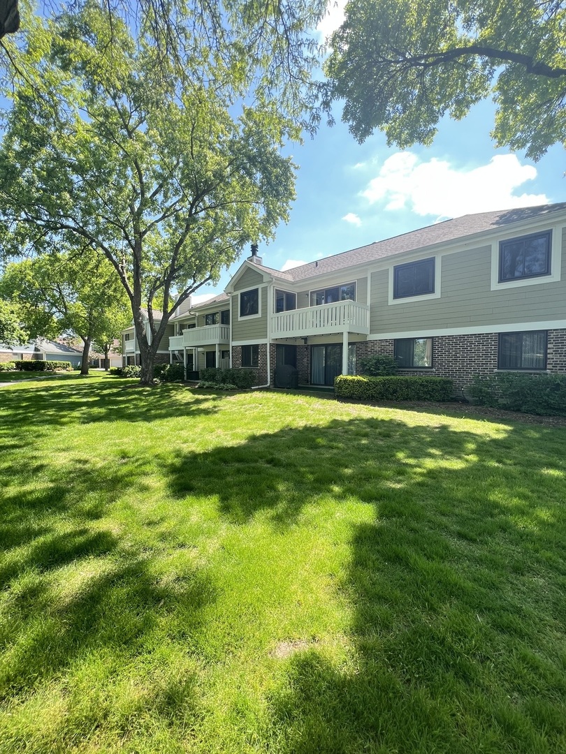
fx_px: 283
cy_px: 377
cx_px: 283
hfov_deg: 89.9
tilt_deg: -0.8
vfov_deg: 106.2
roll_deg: -0.3
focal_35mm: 13
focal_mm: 1.57
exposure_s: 1/178
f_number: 1.8
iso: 32
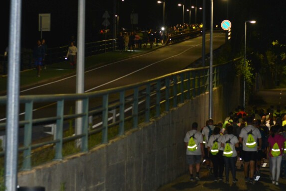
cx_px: 168
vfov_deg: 9.4
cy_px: 56
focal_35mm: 146
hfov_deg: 14.0
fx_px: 1160
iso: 800
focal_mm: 70
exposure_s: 1/60
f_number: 4
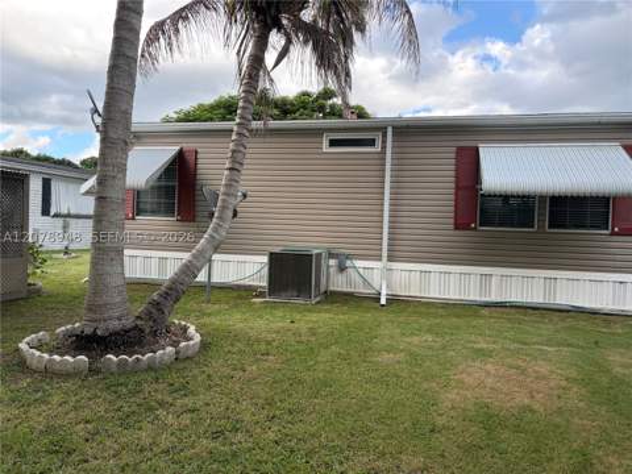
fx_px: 475
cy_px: 237
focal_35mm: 26
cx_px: 316
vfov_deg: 53.1
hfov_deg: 67.3
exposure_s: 1/680
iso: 64
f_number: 1.6
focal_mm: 5.96
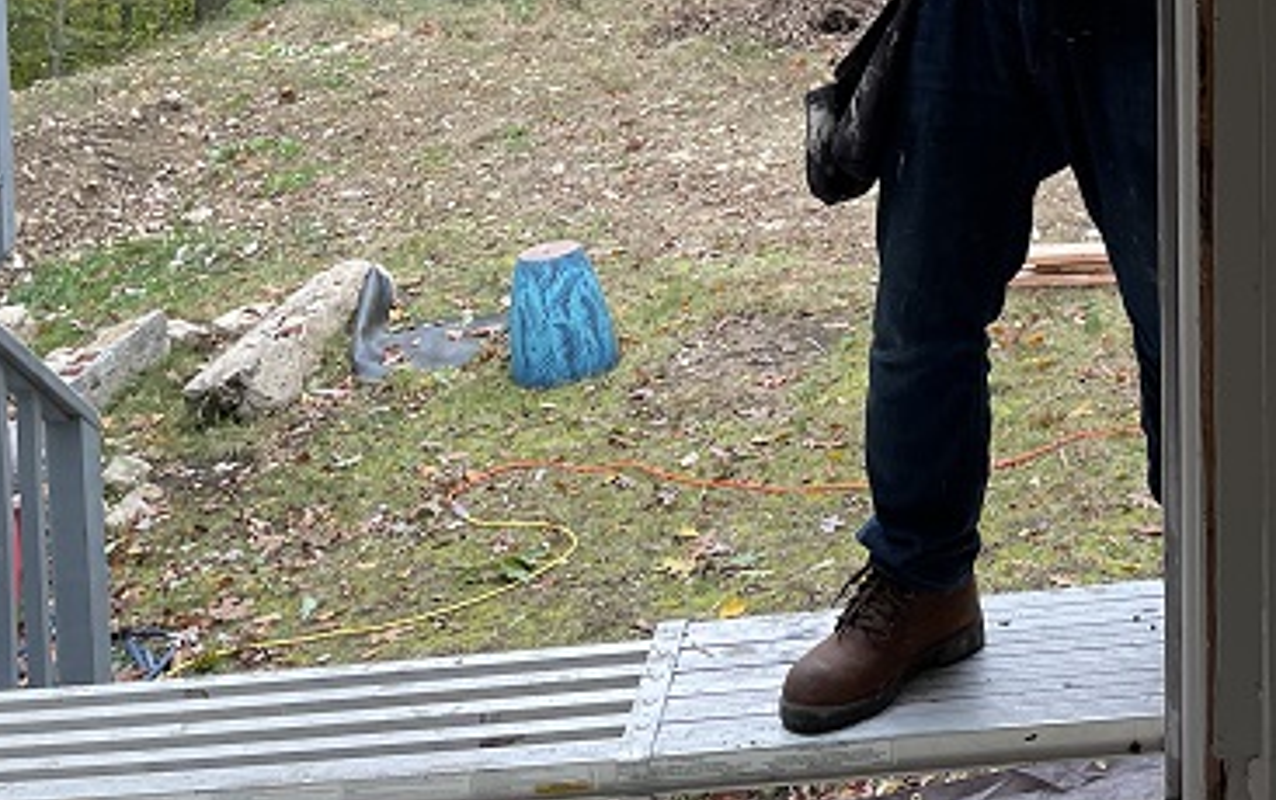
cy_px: -202
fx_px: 2088
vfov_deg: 20.1
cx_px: 1064
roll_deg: +1.0
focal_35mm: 60
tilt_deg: -2.7
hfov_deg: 32.8
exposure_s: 1/120
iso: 80
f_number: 1.6
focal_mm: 4.2
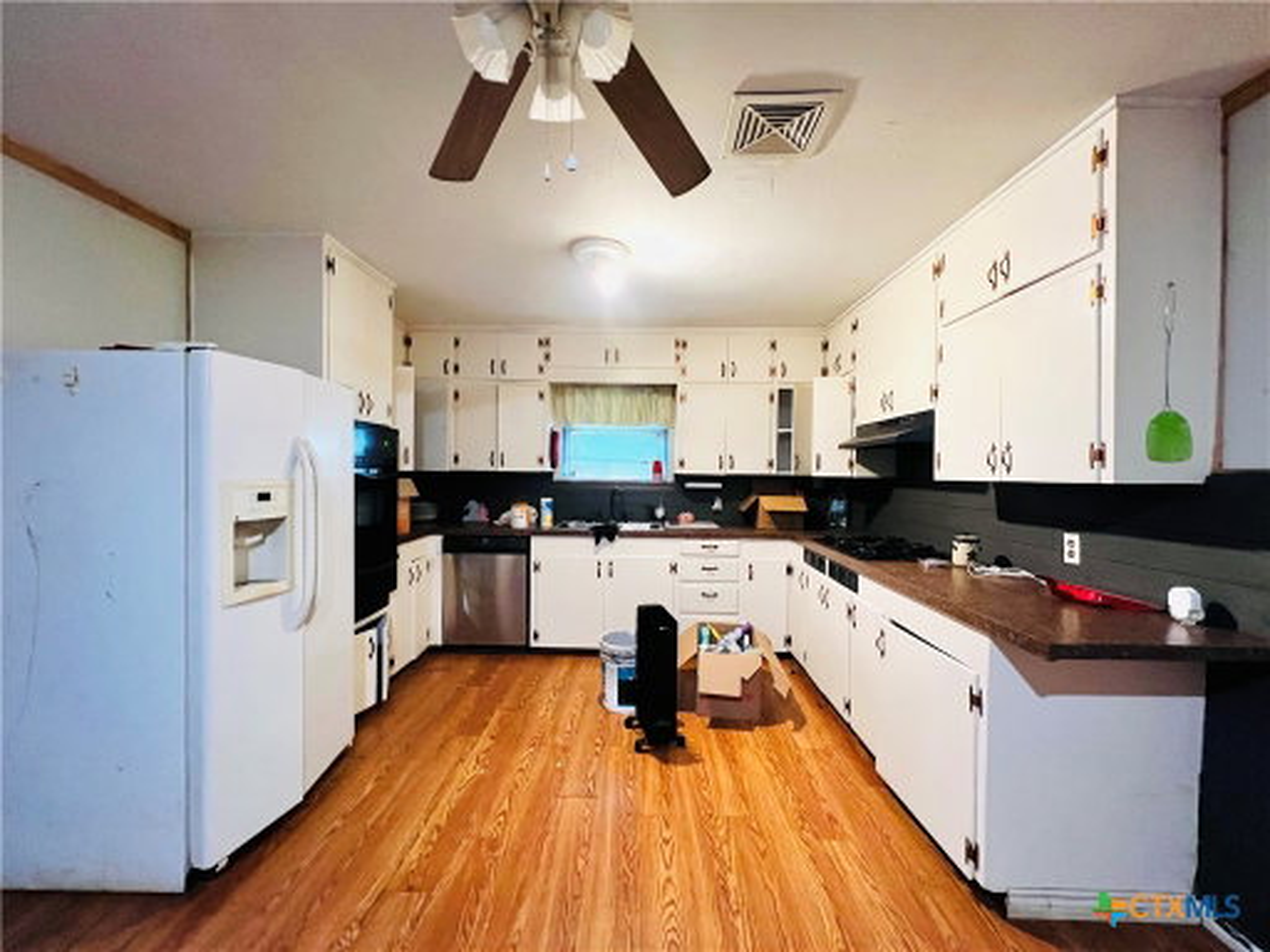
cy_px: 476
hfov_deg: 106.2
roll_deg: -0.7
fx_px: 477
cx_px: 635
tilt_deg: -1.0
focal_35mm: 13
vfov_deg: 89.9
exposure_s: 1/60
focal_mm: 1.57
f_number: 1.8
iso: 800
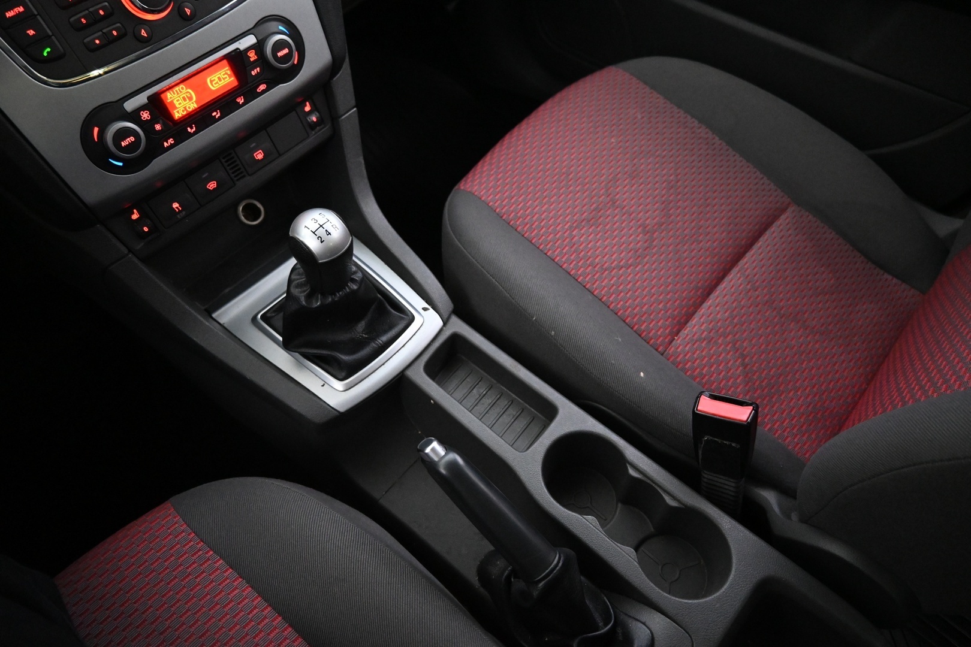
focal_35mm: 24
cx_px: 486
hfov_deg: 73.7
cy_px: 324
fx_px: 647
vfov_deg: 53.1
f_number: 3.5
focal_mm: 16
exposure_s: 1/25
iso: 5600
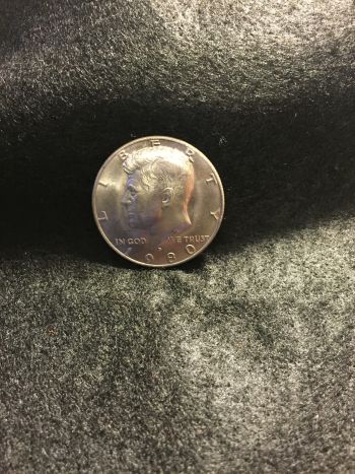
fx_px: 397
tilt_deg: -52.0
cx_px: 178
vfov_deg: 61.7
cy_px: 237
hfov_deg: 48.2
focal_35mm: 29
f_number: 2.2
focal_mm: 4.15
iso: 250
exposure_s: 1/15
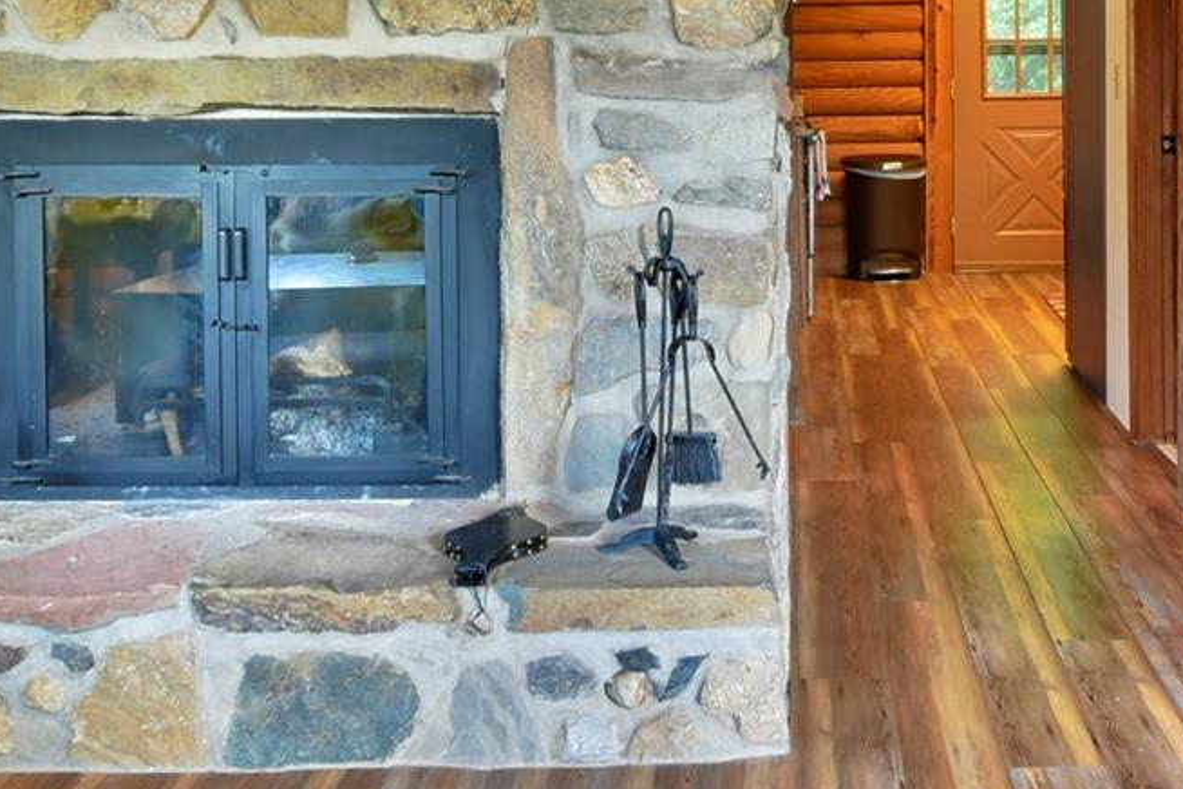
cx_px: 772
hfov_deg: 41.5
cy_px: 104
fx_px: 1544
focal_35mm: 47
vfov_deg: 27.8
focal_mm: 10
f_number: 10
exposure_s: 1/1.67
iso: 100
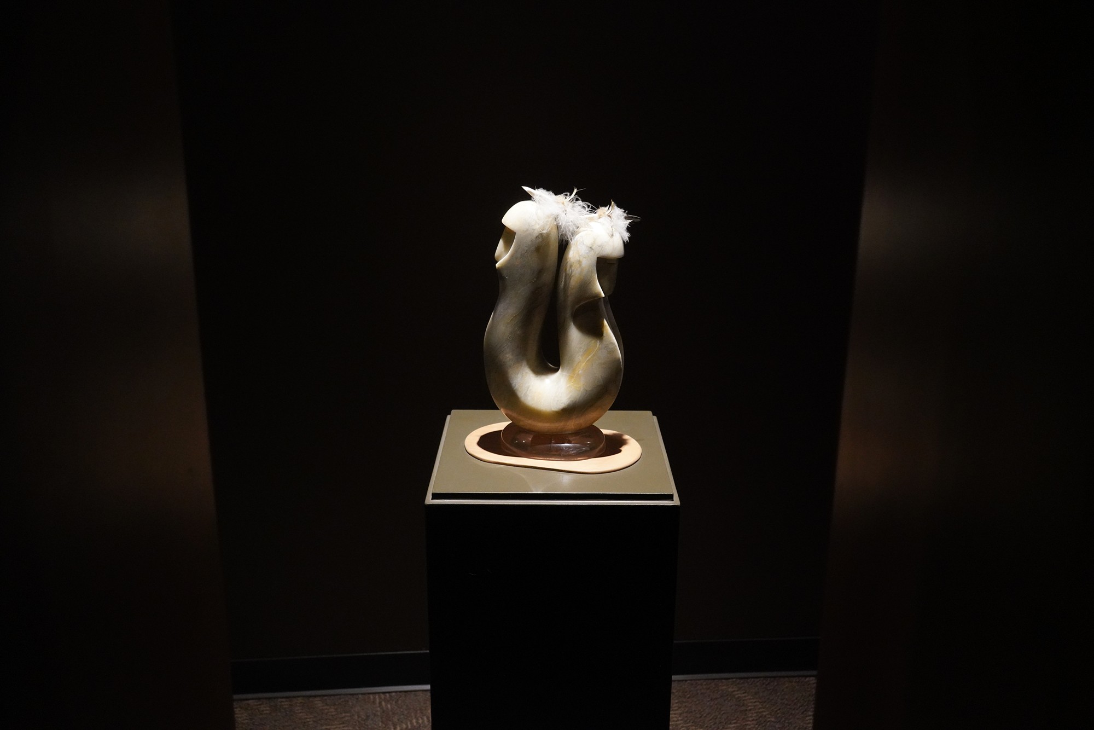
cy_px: 365
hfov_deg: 54.4
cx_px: 547
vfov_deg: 37.9
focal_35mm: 35
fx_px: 1064
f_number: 5
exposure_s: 1/100
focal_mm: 35
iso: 6400
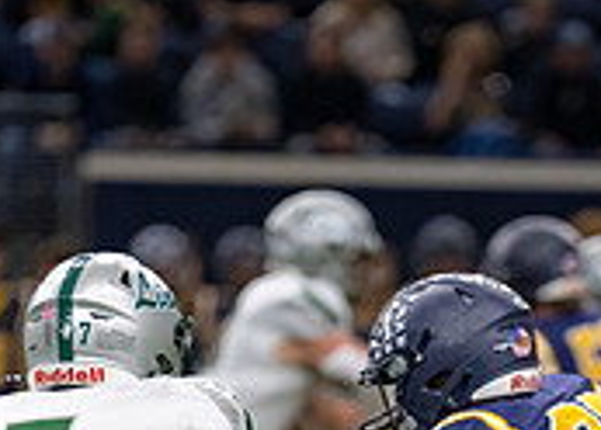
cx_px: 542
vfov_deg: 2.0
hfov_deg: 2.7
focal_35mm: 737
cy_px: 648
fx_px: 12595
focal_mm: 200
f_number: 2.8
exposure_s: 1/1000
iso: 2000
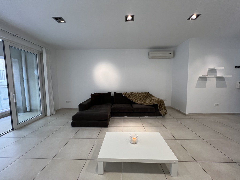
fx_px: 90
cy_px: 90
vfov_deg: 89.9
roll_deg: +1.2
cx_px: 120
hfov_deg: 106.2
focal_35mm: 13
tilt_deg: -5.3
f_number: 1.8
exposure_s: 1/100
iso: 200
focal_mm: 1.57
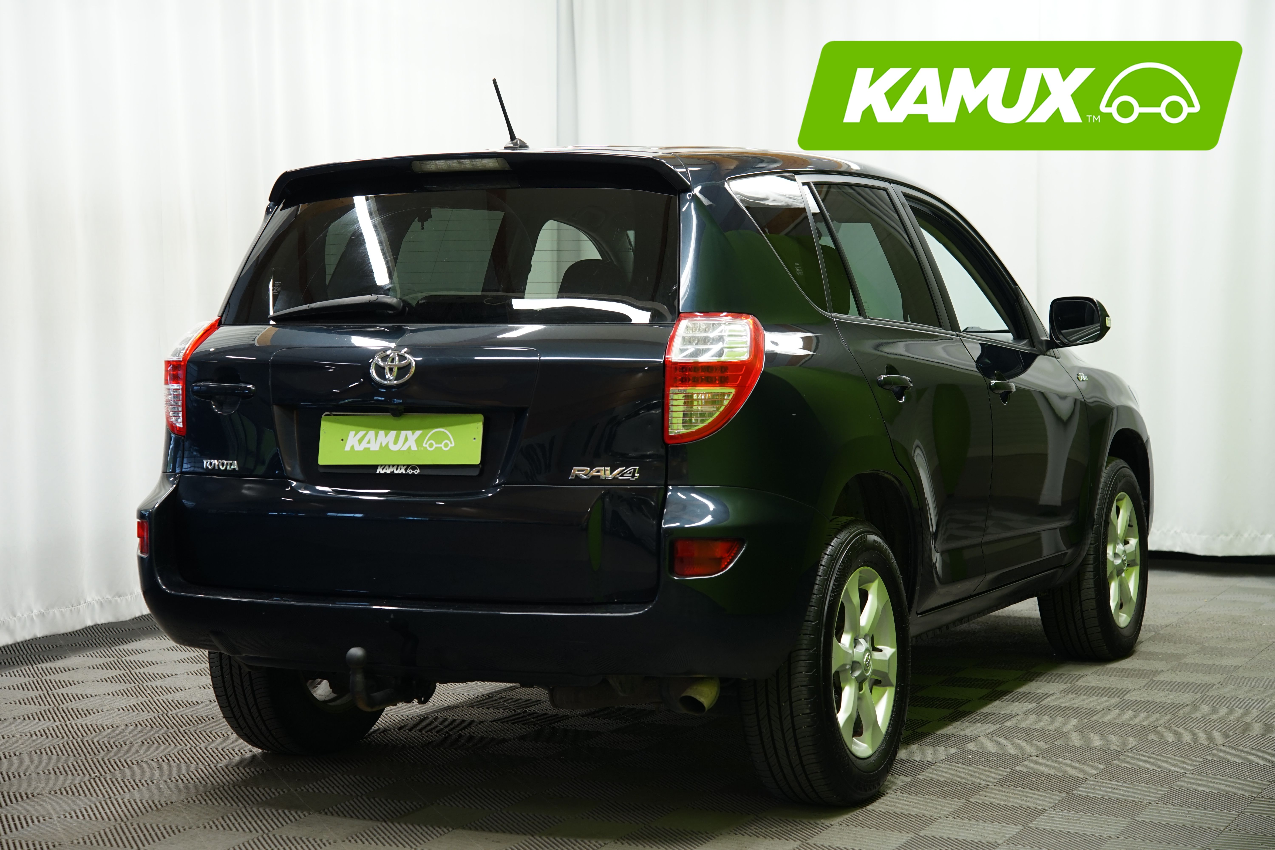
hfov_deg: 30.5
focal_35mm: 66
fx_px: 2337
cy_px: 425
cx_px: 638
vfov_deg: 20.6
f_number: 4.5
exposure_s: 1/20
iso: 500
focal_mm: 66
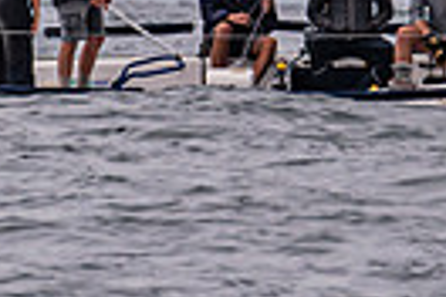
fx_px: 31118
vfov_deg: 0.5
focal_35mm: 2512
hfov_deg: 0.8
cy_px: -157
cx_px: 346
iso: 200
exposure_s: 1/2500
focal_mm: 310
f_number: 5.6
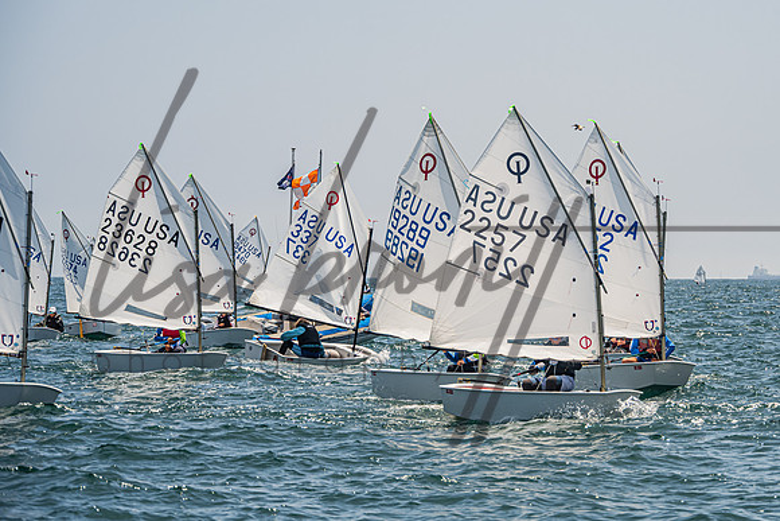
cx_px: 530
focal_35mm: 163
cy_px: 224
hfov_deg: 12.6
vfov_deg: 8.4
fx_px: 3536
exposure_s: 1/1000
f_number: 6.7
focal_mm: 120
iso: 250
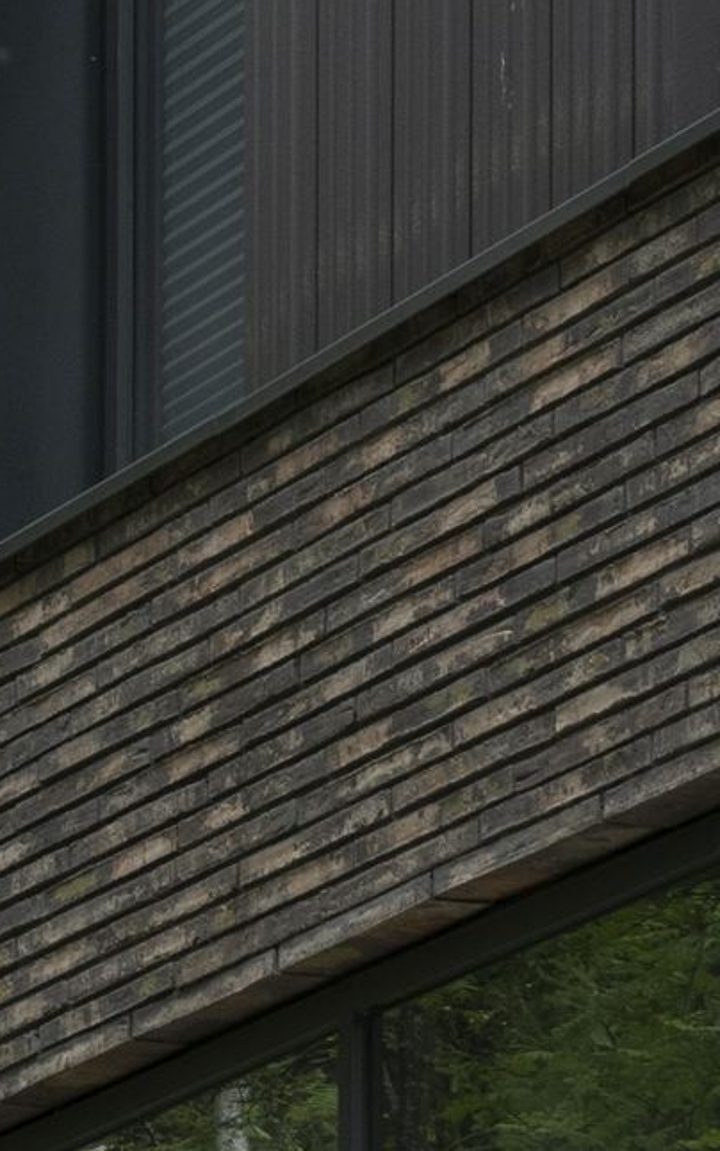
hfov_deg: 4.1
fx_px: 9979
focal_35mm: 318
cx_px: -848
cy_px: -572
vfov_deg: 6.5
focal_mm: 70
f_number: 10
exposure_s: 1/250
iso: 500
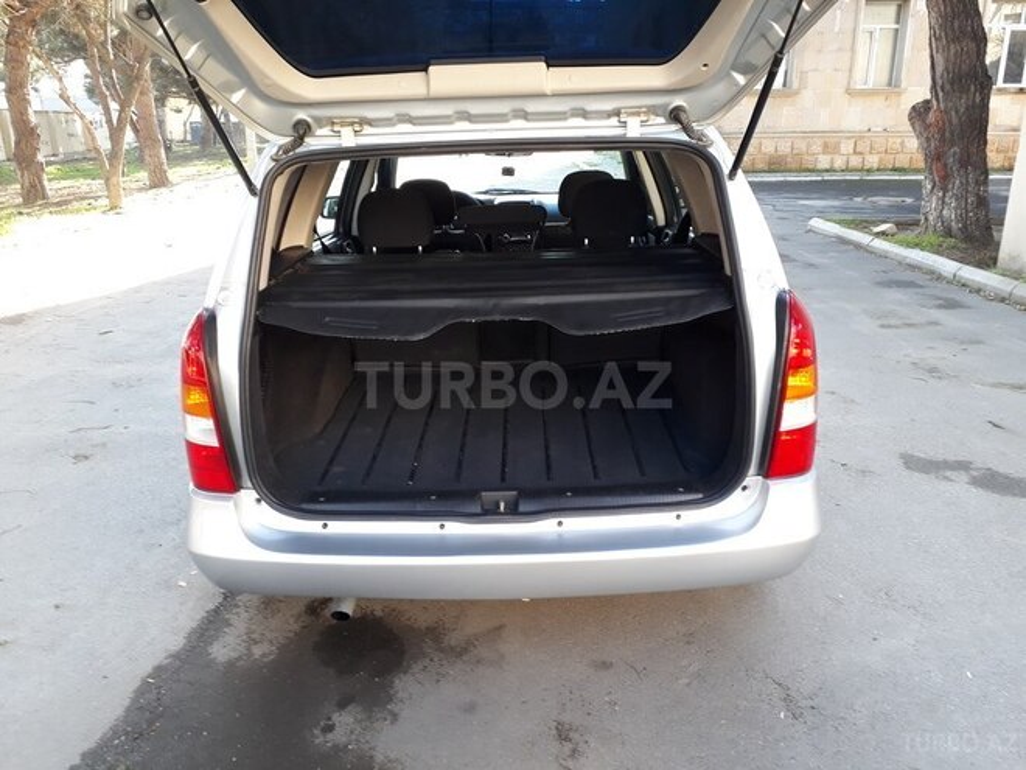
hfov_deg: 65.3
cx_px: 513
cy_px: 385
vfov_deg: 51.4
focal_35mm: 27
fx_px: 800
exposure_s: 1/50
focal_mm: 3.6
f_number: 1.9
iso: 40
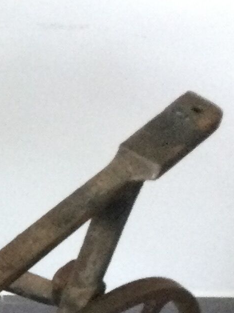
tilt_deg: -49.0
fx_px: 1462
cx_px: -246
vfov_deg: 11.9
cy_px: 382
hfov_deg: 8.6
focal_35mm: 162
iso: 250
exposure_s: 1/33
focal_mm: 3.3
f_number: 2.4
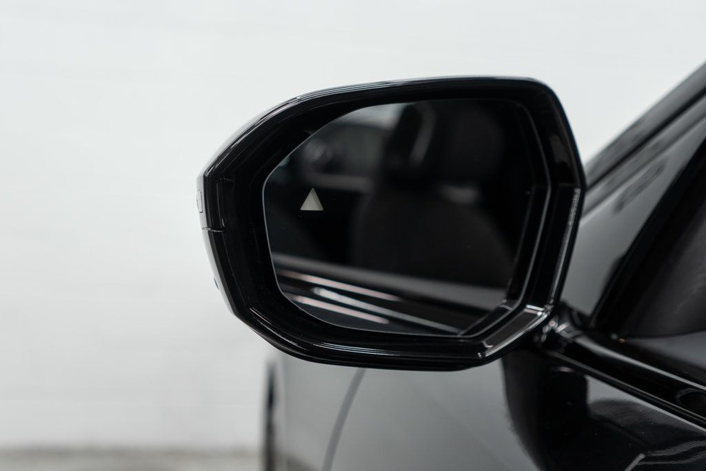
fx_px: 824
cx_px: 353
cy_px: 236
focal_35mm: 42
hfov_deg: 46.4
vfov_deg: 31.9
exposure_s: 1/40
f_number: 3.2
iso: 200
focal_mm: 28
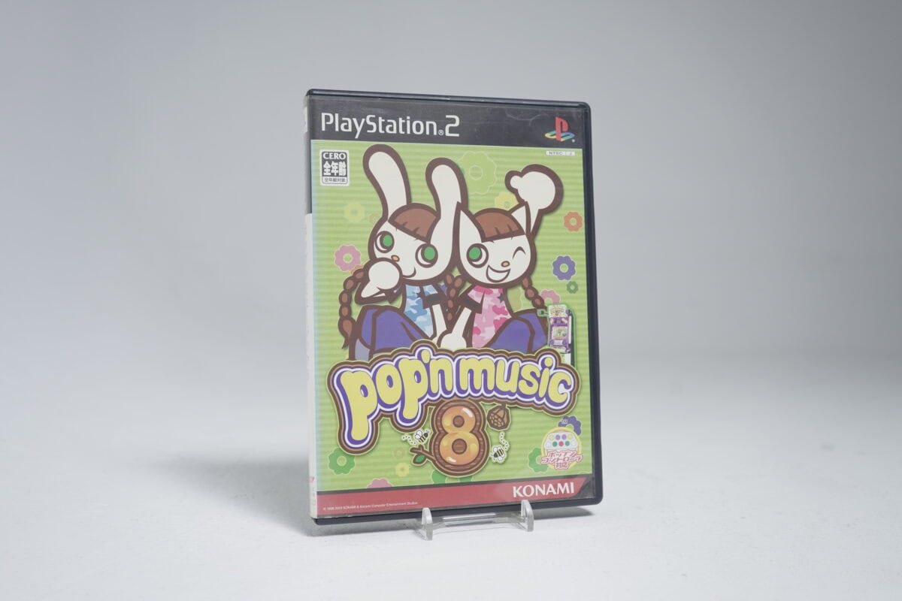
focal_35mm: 36
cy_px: 300
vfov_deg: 36.9
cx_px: 451
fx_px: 902
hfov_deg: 53.1
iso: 640
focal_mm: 36
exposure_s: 1/30
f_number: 5.6
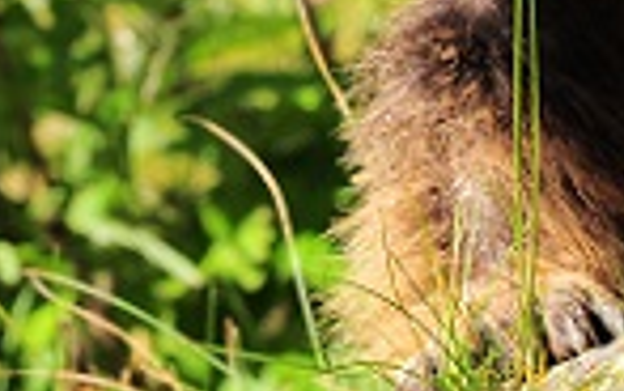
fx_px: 13270
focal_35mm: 780
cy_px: -502
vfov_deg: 1.7
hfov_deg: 2.7
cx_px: 263
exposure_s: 1/500
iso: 1100
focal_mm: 150
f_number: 14
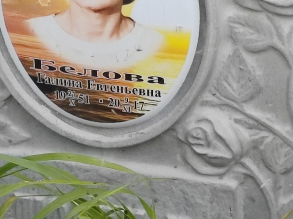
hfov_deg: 9.2
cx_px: 129
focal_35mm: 215
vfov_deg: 6.9
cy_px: 82
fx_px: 1819
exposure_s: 1/390
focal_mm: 5.52
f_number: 1.9
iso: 100
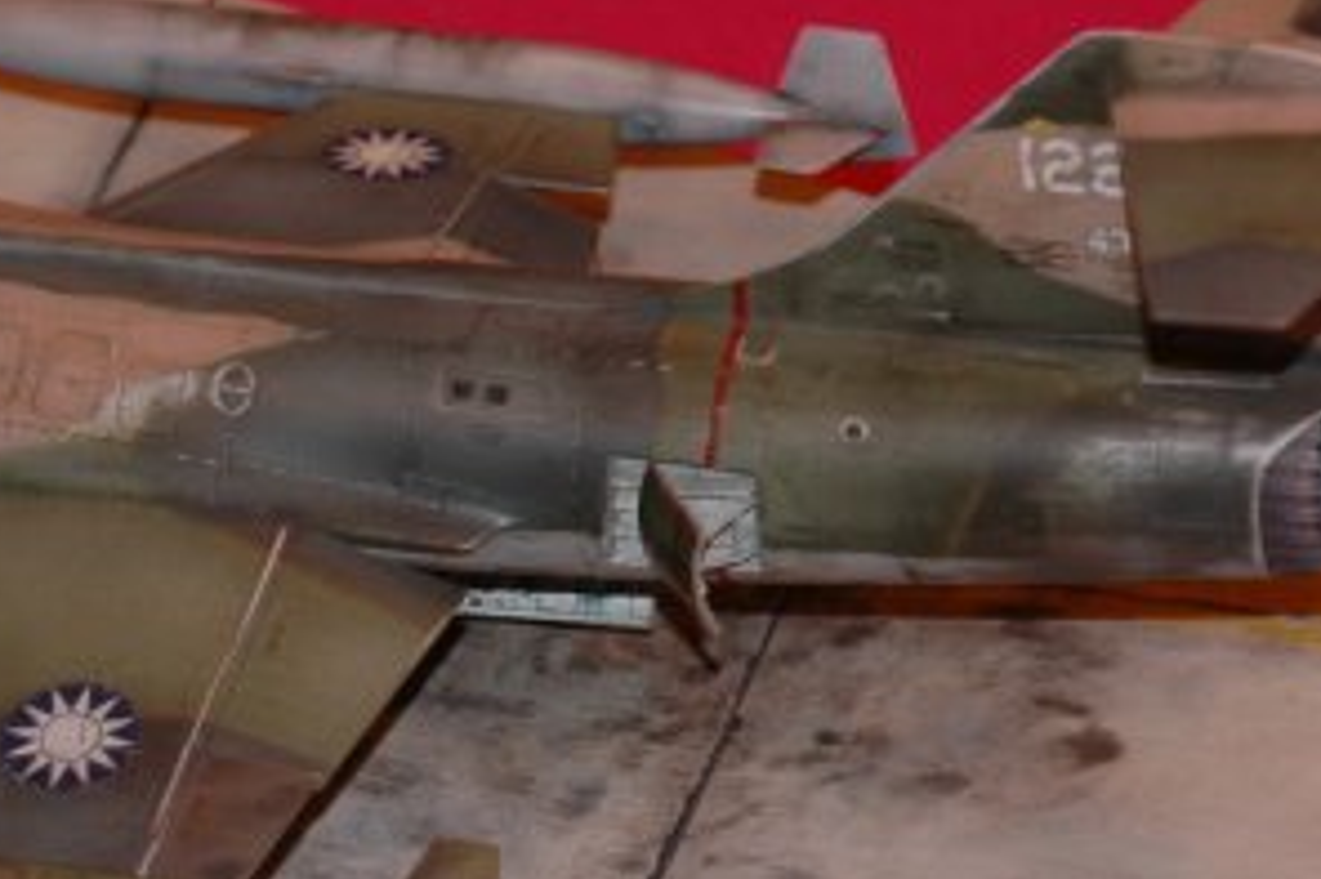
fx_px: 8911
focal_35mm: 243
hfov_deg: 8.4
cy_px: 593
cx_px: -143
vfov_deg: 5.6
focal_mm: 60
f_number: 5.6
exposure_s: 1/60
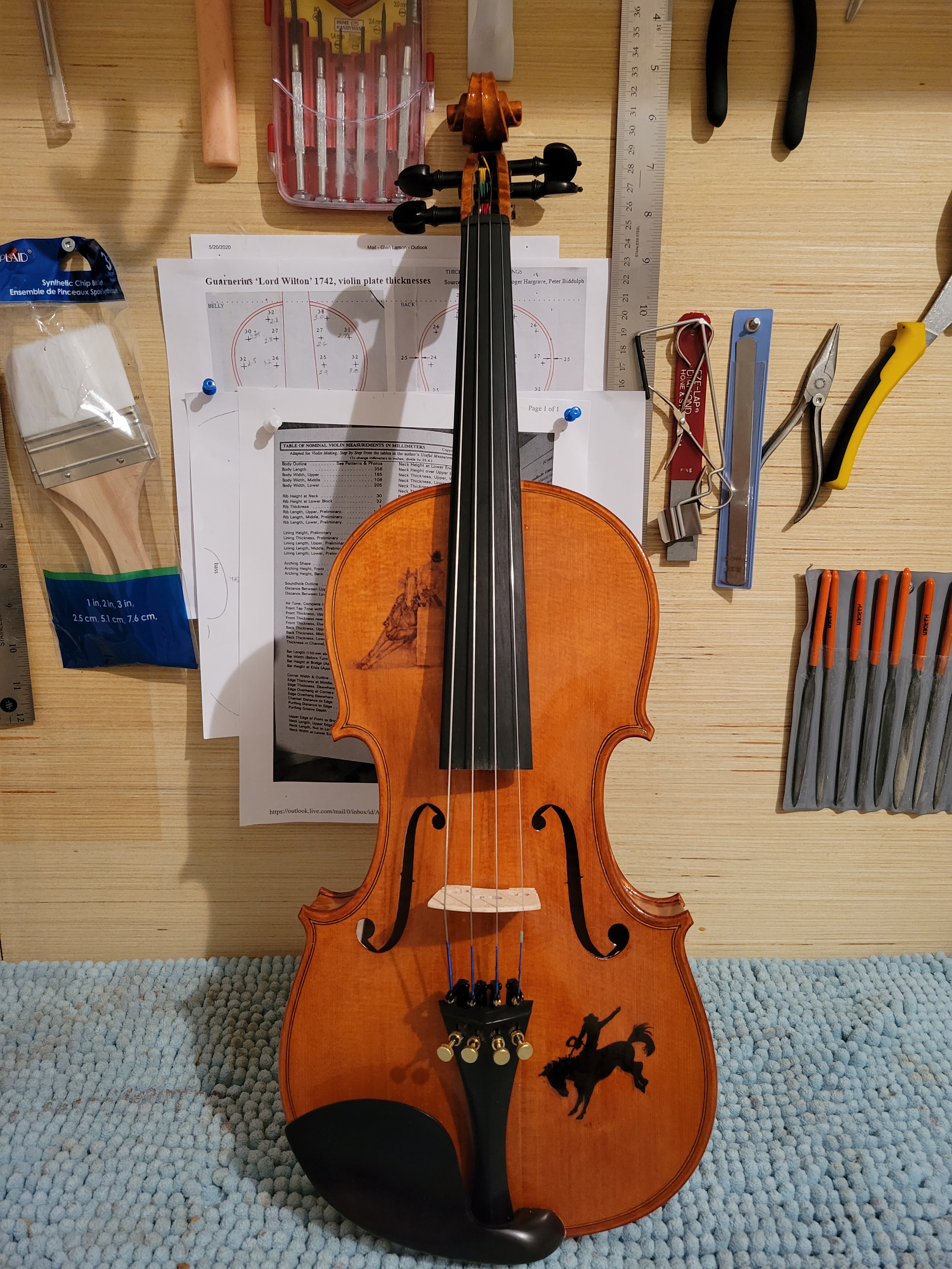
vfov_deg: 67.3
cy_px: 634
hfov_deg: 53.1
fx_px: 953
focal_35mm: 26
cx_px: 476
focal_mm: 5.4
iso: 400
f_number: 1.8
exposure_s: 1/39
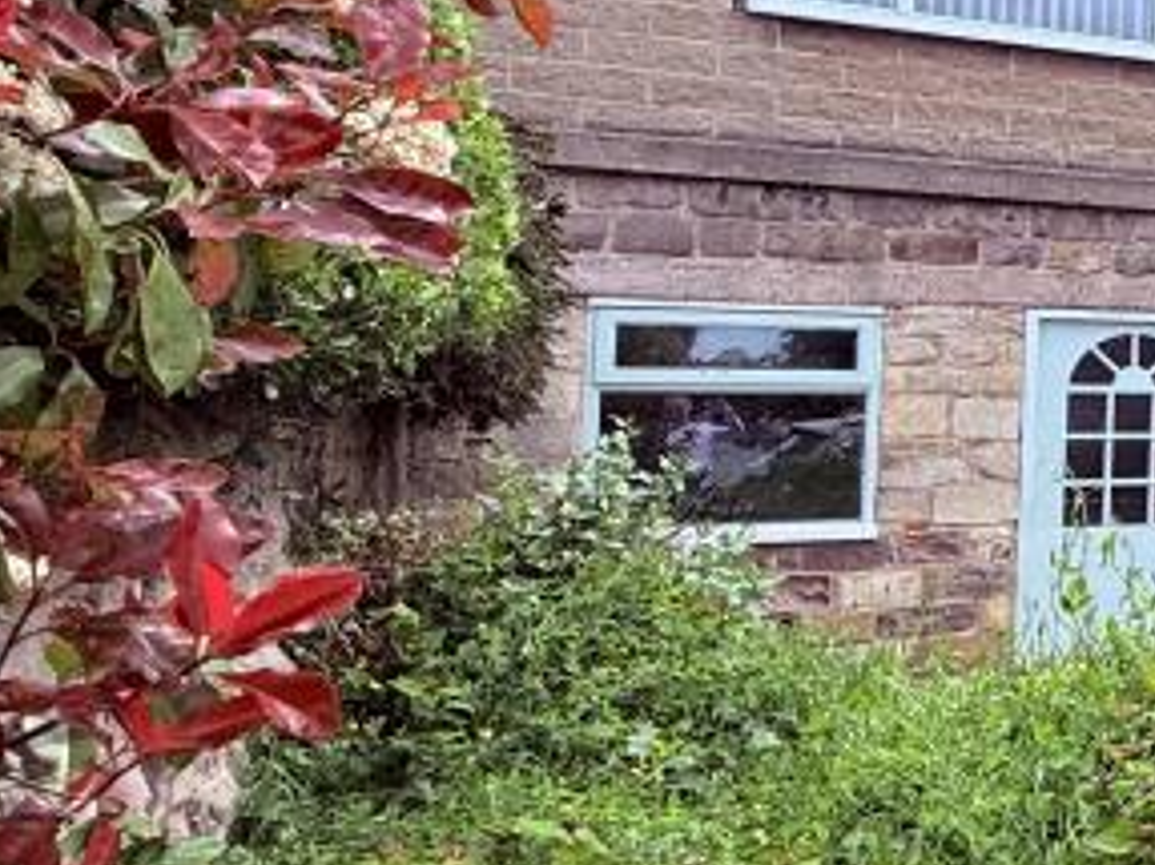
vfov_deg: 28.9
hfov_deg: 24.0
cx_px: 1952
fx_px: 1668
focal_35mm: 50
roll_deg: -0.6
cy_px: 306
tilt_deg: +4.8
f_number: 2.2
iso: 50
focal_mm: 2.22
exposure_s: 1/531
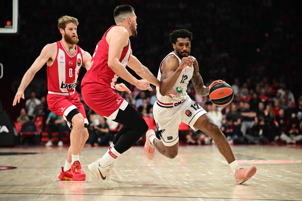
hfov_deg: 15.8
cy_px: 100
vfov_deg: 10.5
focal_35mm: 130
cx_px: 151
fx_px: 1090
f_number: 3.2
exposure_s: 1/1250
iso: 2000
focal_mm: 130
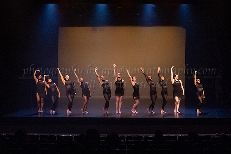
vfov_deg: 30.9
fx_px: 278
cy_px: 90
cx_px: 122
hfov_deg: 45.1
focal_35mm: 43
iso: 4000
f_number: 4
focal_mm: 28
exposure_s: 1/250
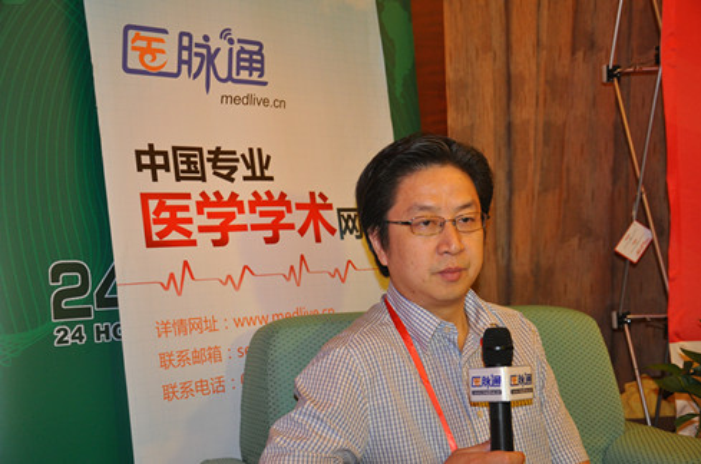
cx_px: 350
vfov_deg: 28.0
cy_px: 232
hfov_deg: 41.2
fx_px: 933
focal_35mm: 48
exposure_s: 1/60
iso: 800
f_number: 4.2
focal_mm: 32
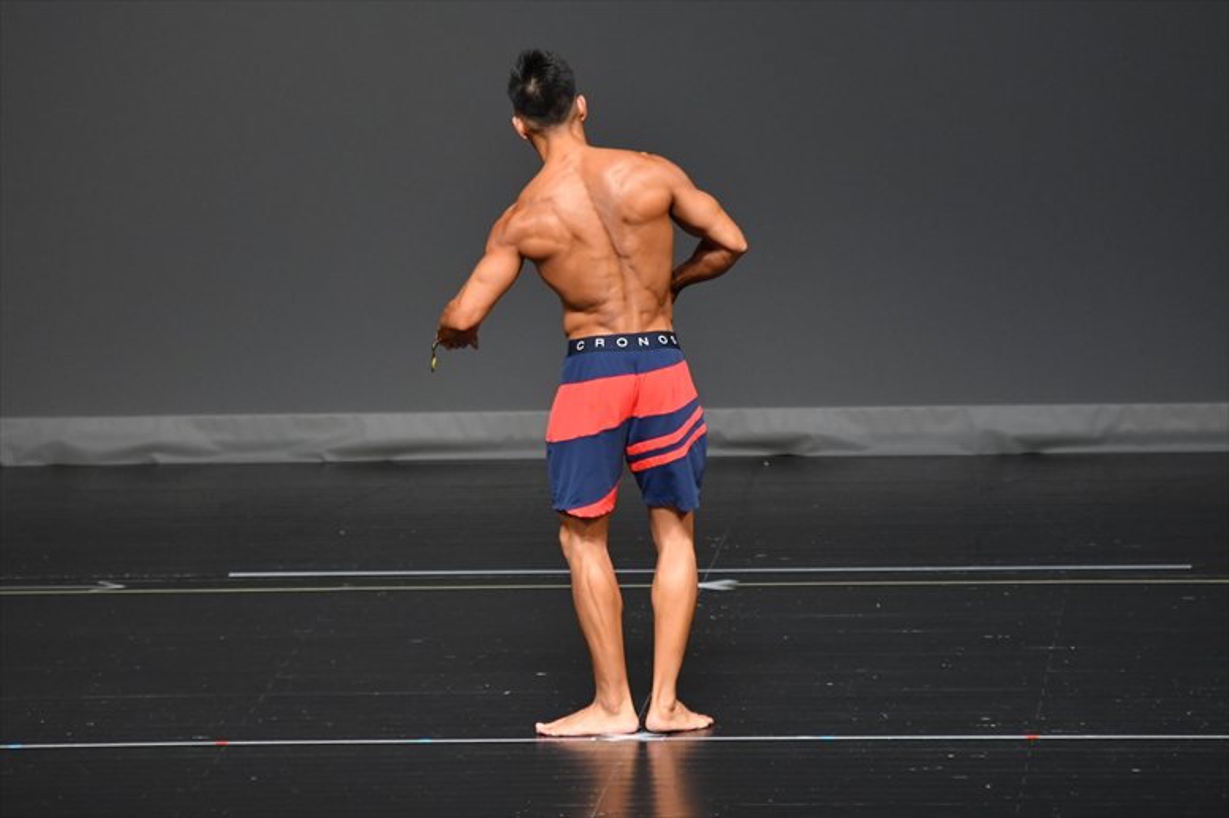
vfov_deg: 4.0
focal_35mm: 345
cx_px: 614
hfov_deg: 6.0
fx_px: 11772
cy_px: 409
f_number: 5.6
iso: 2500
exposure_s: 1/400
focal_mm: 230
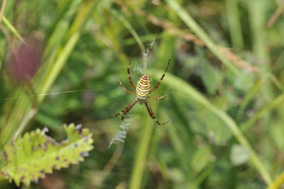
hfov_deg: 13.1
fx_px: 1241
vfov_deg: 8.7
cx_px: 142
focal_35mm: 158
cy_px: 94
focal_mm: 105
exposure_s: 1/250
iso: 250
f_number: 13
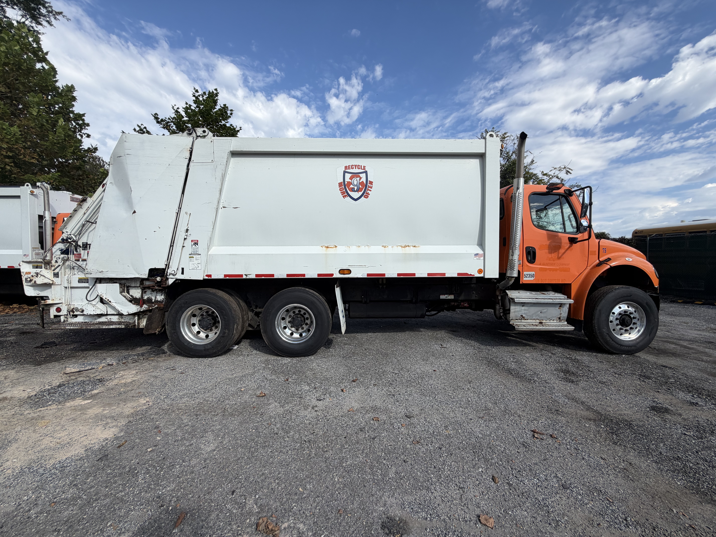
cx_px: 358
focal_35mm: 14
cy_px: 268
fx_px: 290
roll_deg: -2.2
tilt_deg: -1.3
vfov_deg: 85.7
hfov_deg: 102.1
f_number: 2.2
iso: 20
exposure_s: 1/942
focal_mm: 2.22
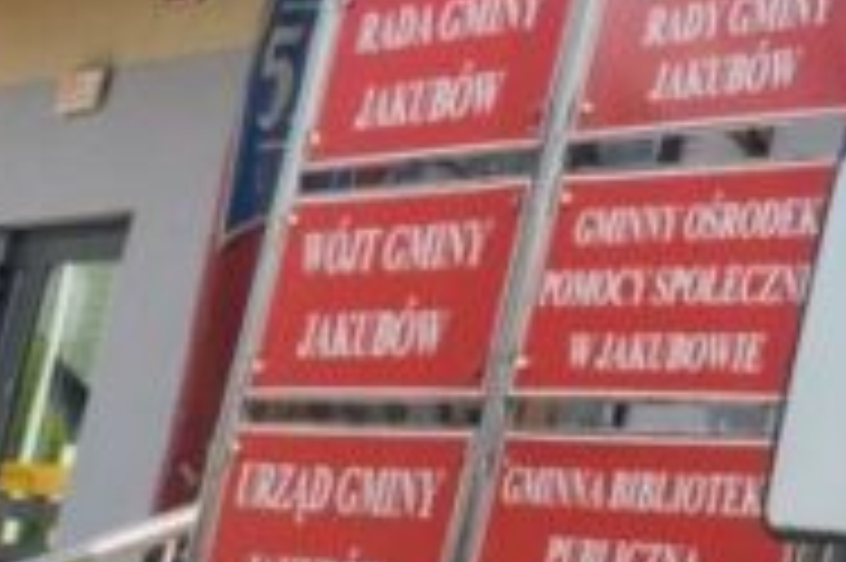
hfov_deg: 12.3
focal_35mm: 136
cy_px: -162
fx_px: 3193
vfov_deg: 9.9
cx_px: 1948
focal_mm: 5
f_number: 1.8
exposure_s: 1/1300
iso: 50
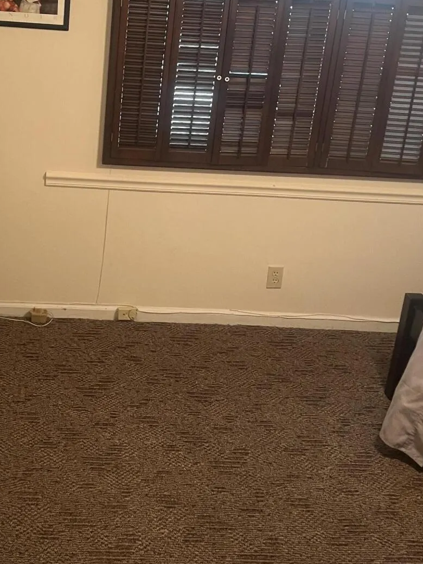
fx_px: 815
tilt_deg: -22.5
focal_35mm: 50
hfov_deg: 28.6
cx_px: 95
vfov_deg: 37.9
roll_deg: -4.9
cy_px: 209
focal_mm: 5.7
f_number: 1.5
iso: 250
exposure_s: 1/60
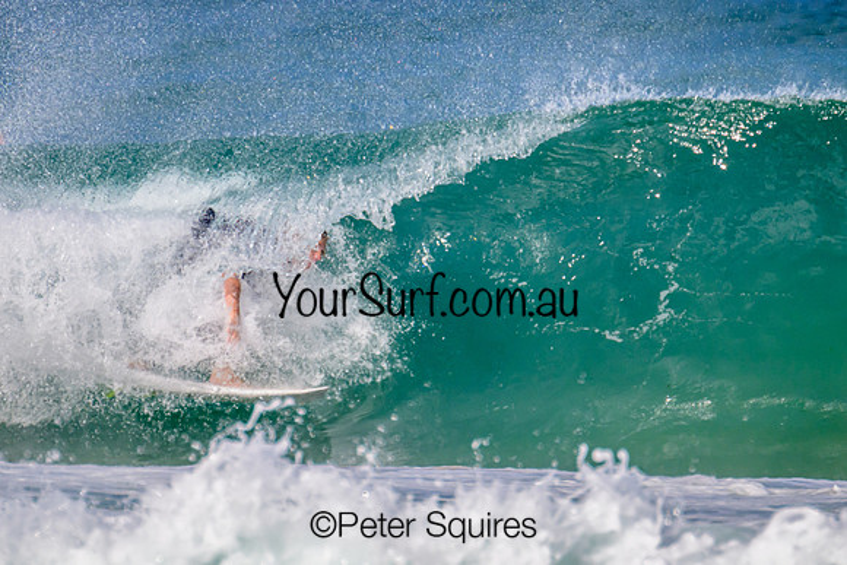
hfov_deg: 1.9
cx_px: 415
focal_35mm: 1090
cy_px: 249
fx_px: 25655
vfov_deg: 1.3
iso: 800
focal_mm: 800
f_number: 11
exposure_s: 1/2000
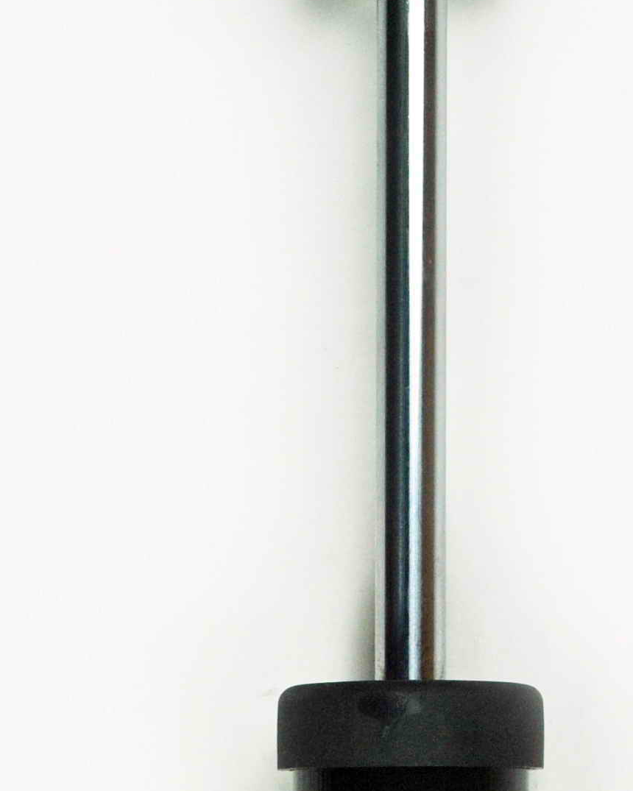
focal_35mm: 132
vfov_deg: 14.3
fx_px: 3091
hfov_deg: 11.7
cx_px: 392
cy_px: 825
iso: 200
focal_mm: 26
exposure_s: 1/160
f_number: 6.3
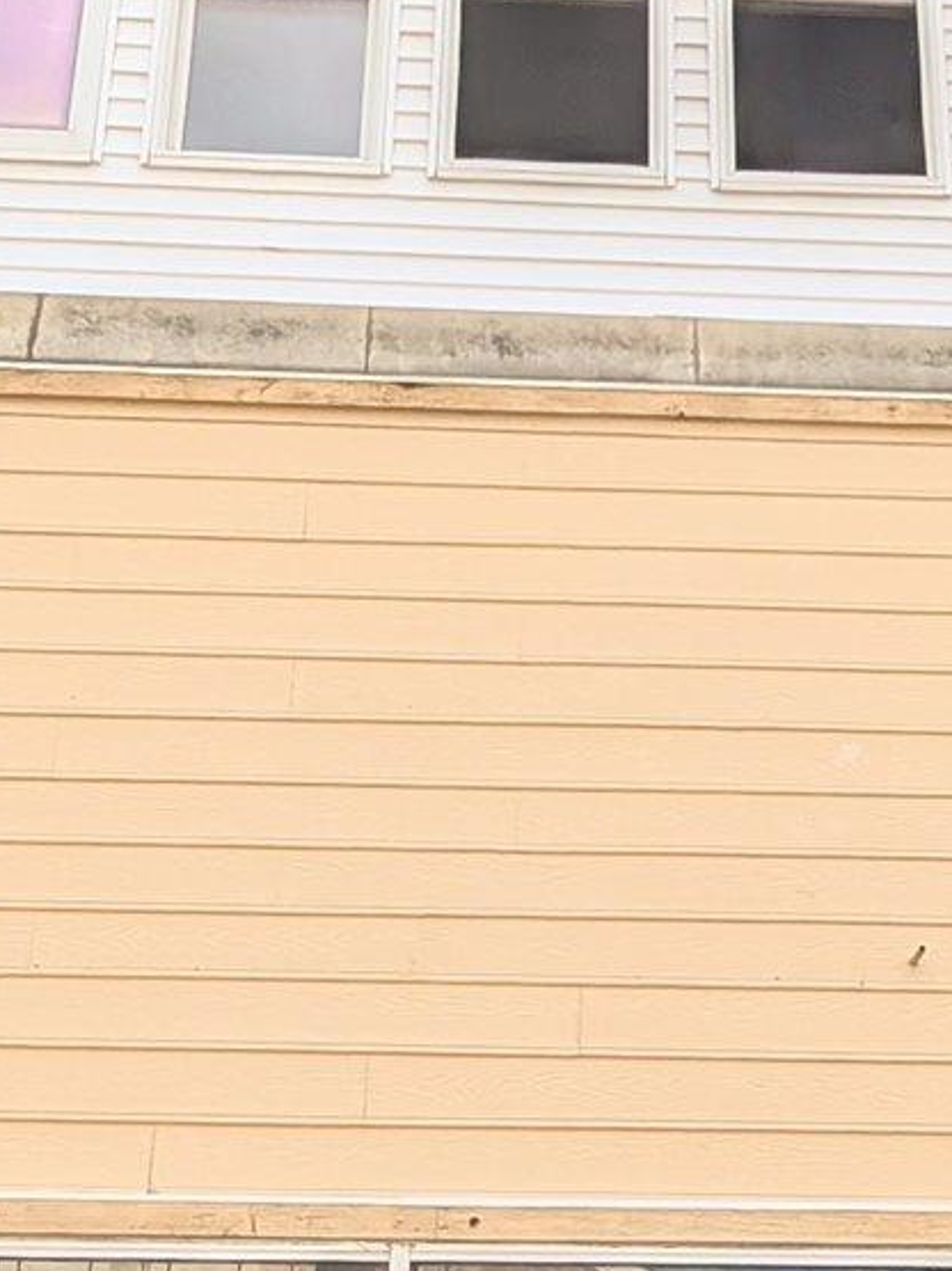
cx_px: 632
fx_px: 1981
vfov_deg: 35.6
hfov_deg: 26.9
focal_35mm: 54
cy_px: 632
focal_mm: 1.54
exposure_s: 1/951
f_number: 2.2
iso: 18
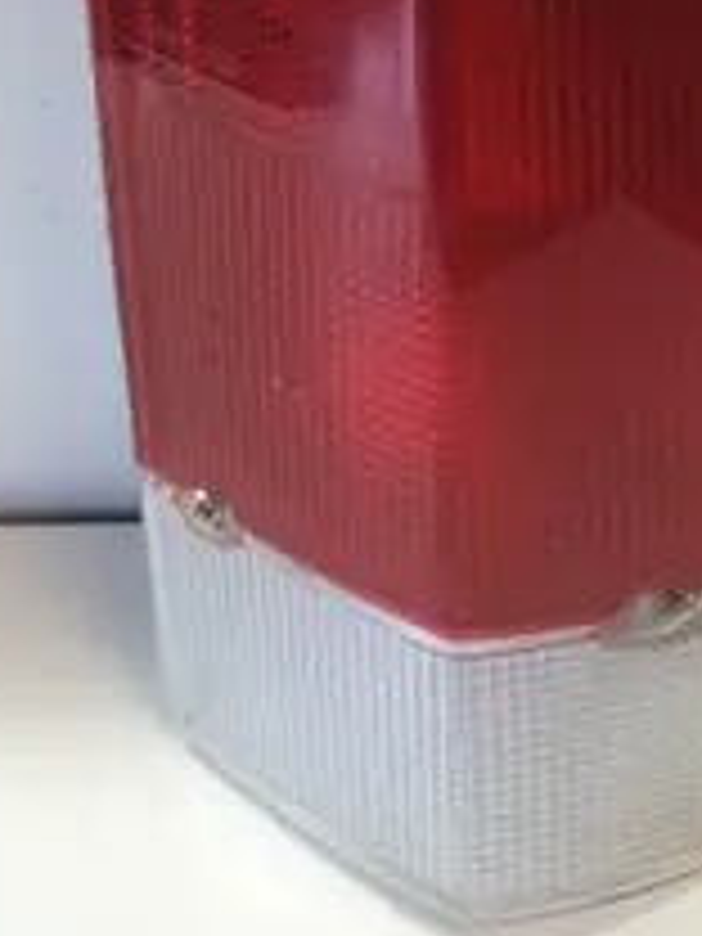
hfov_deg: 21.6
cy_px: -22
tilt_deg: -37.2
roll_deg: -0.1
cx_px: 598
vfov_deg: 27.2
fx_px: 1812
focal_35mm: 67
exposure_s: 1/33
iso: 125
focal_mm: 4.15
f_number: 2.2
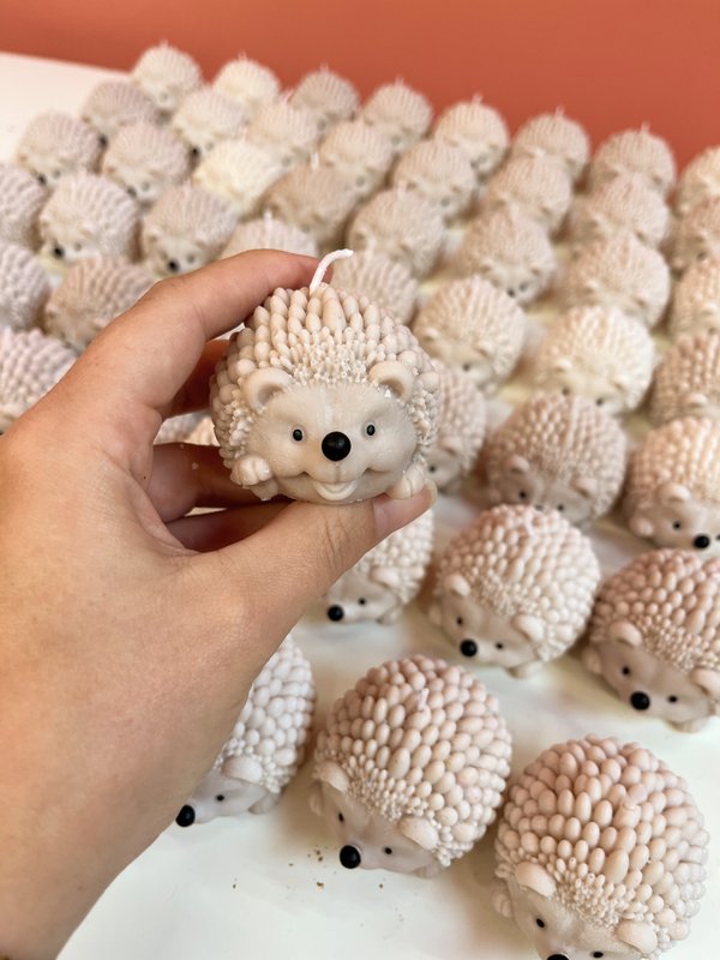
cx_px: 360
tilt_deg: -46.0
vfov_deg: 67.3
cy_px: 480
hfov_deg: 53.1
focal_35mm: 26
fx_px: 721
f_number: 1.6
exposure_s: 1/50
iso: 80
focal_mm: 5.1
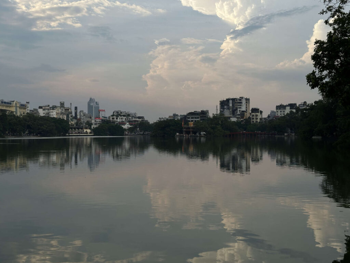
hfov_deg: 39.7
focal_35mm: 48
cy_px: 132
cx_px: 175
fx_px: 485
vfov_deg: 30.3
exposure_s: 1/4566
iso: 64
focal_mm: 6.9
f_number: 1.8
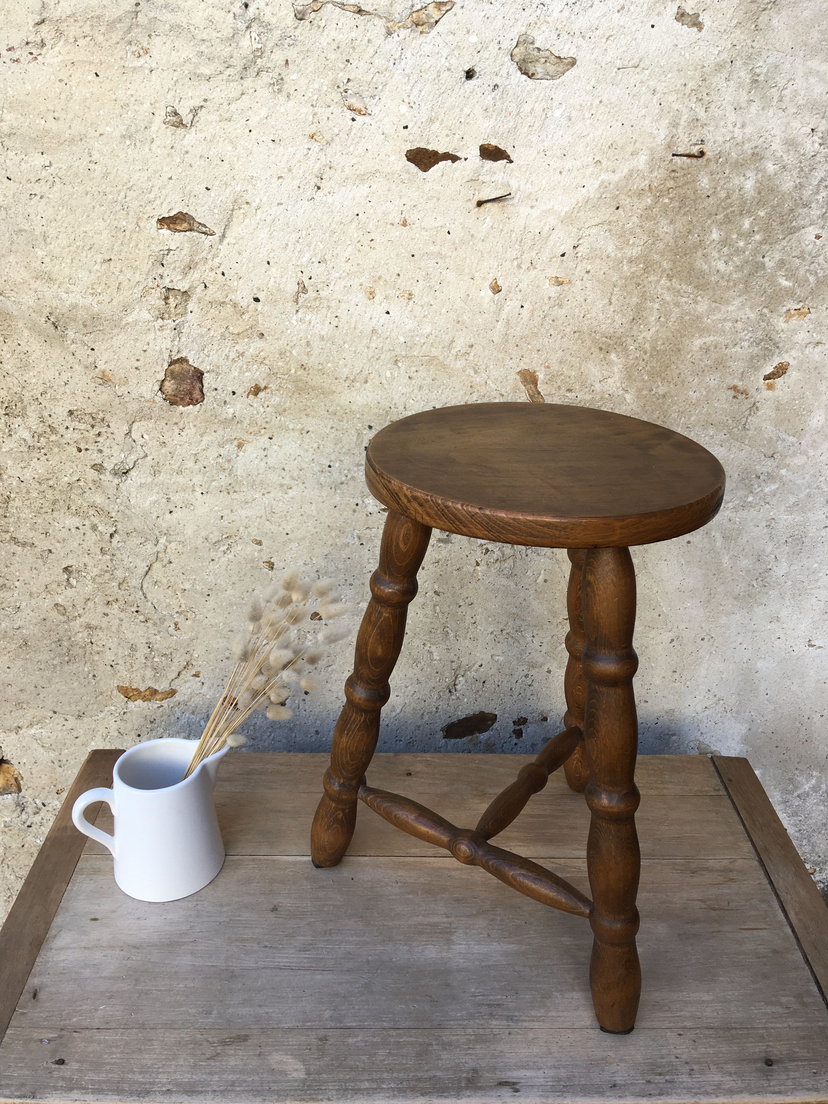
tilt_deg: -25.8
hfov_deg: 48.2
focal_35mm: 29
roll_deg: -1.1
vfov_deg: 61.7
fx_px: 925
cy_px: 552
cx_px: 414
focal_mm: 4.15
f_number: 2.2
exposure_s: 1/119
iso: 25
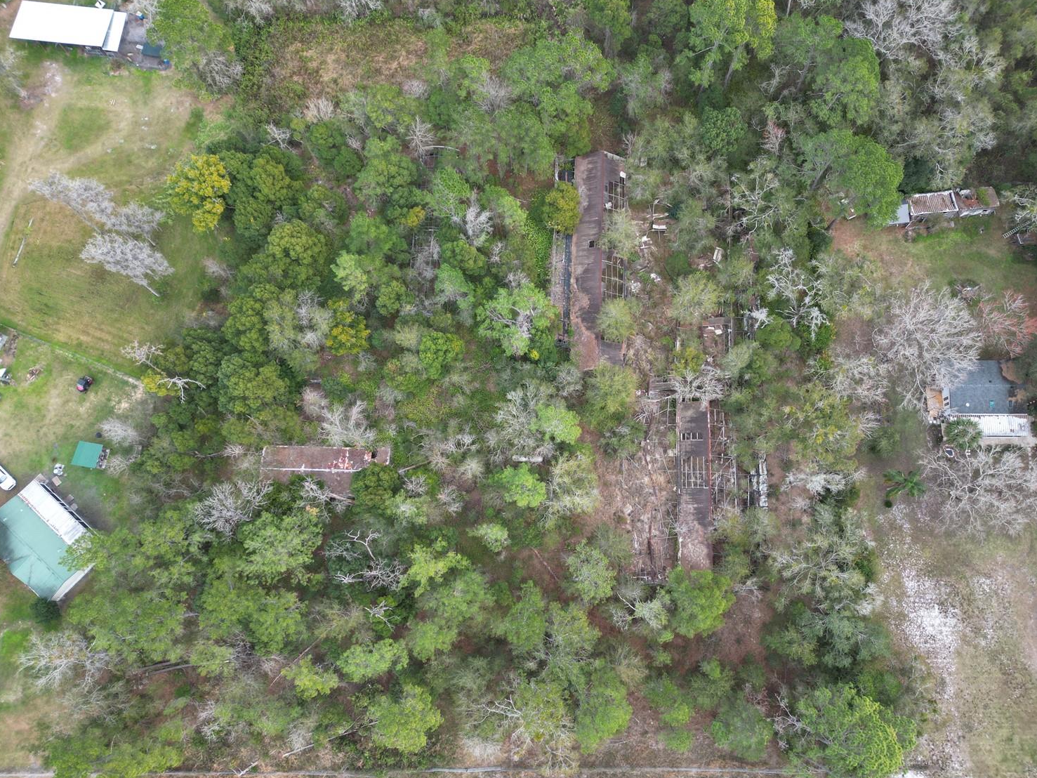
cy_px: 390
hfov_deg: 67.3
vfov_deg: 53.1
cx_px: 546
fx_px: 779
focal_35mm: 26
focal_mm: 6.72
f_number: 1.7
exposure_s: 1/320
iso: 100
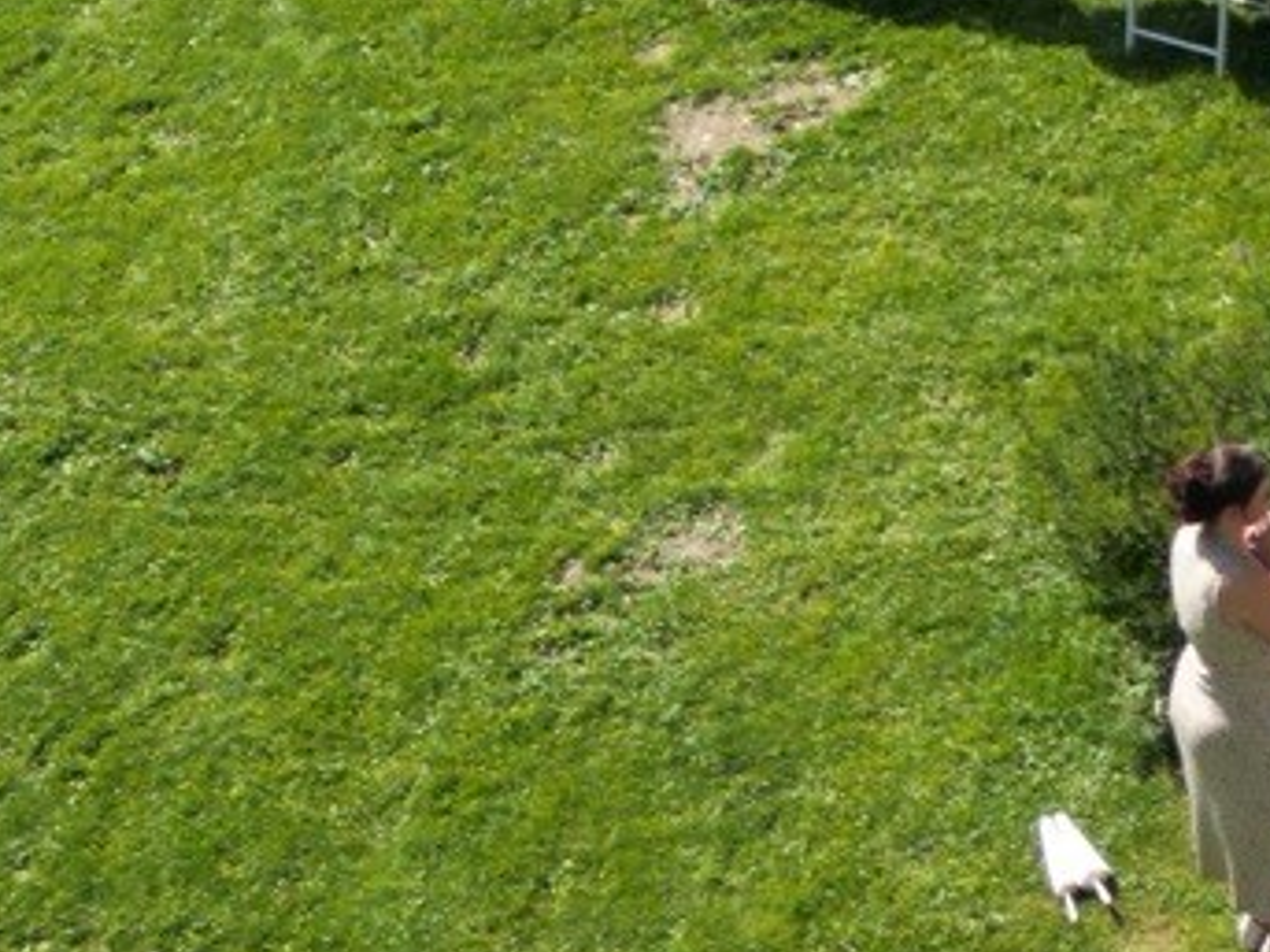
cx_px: 2329
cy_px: -1000
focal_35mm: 112
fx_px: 4108
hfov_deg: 15.1
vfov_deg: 11.7
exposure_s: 1/725
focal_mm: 6.72
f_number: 1.7
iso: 110
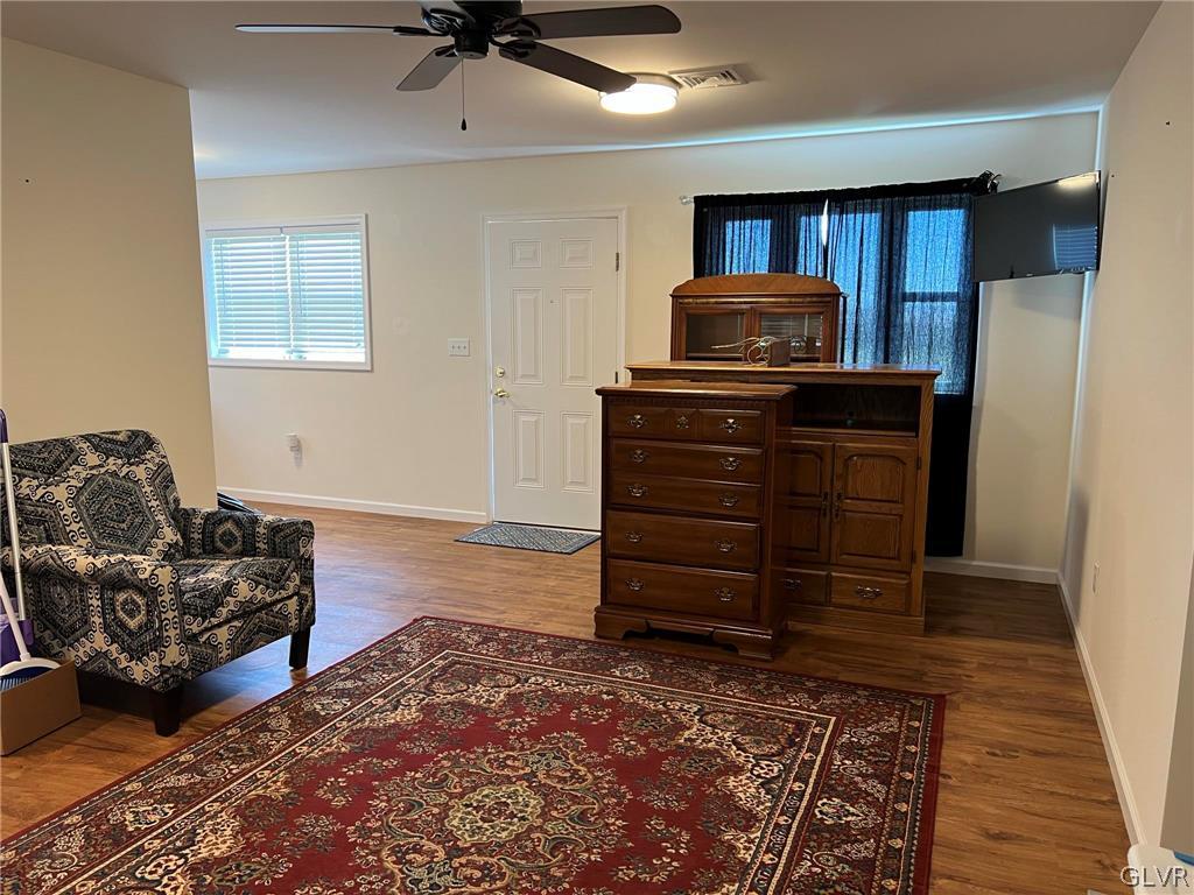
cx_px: 597
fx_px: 897
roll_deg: -0.2
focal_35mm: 26
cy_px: 448
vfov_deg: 53.1
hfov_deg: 67.3
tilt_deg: -9.1
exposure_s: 1/60
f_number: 1.5
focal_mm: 5.7
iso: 125
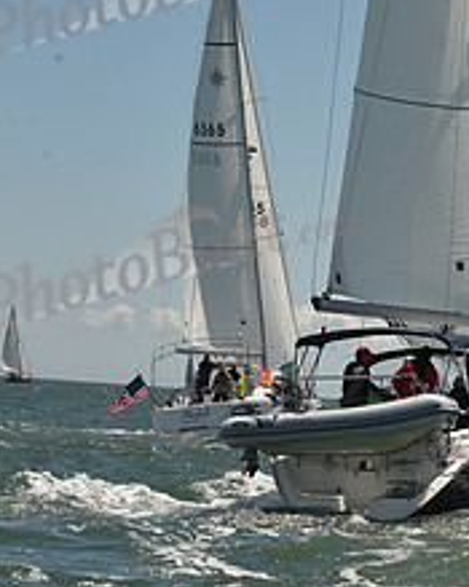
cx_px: 497
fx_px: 3021
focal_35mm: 174
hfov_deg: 8.8
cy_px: -188
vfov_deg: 10.8
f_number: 14
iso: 320
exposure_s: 1/800
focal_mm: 70
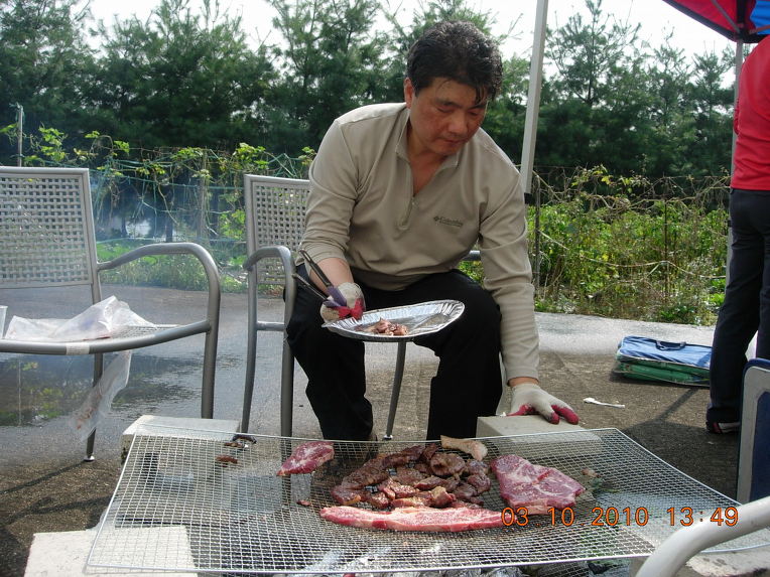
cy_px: 288
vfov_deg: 37.7
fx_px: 845
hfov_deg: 49.0
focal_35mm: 38
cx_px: 385
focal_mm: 7.8
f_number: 4.8
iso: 64
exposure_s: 1/456
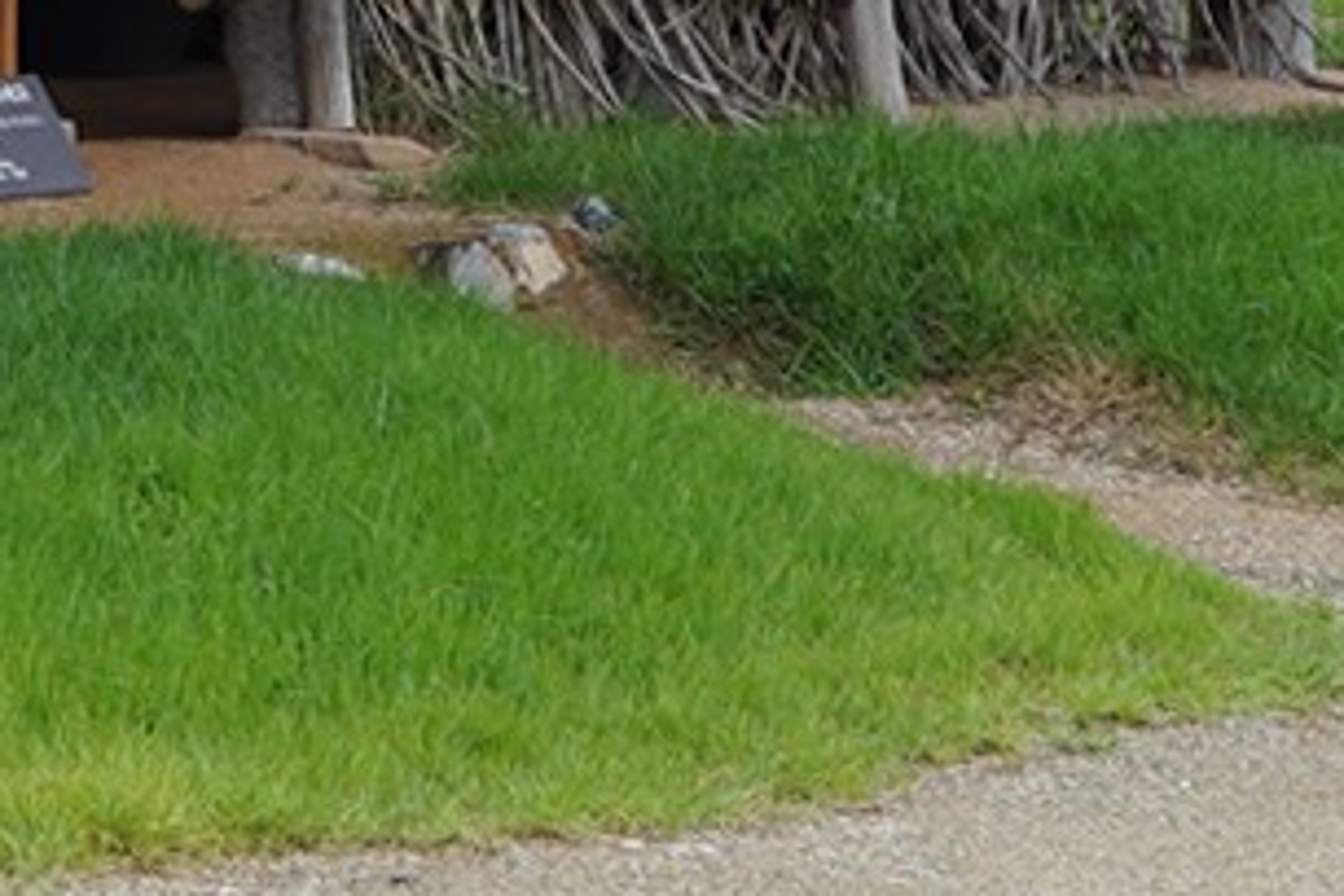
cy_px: -1467
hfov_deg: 9.0
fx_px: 8549
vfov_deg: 5.7
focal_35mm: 229
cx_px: 729
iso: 200
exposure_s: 1/80
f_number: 10
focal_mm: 35
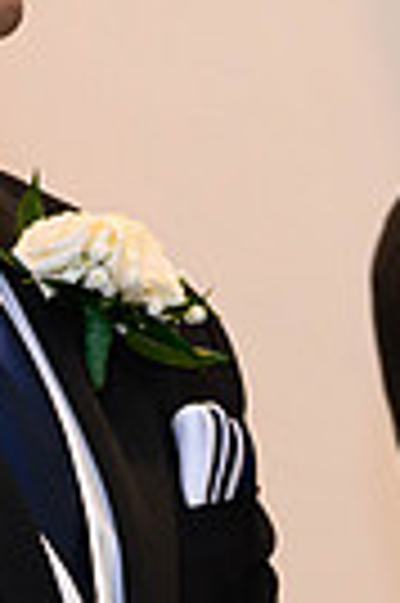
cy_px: 175
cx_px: 86
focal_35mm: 443
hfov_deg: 3.1
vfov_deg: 4.7
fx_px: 7402
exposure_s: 1/200
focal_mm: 70
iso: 2500
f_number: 3.2
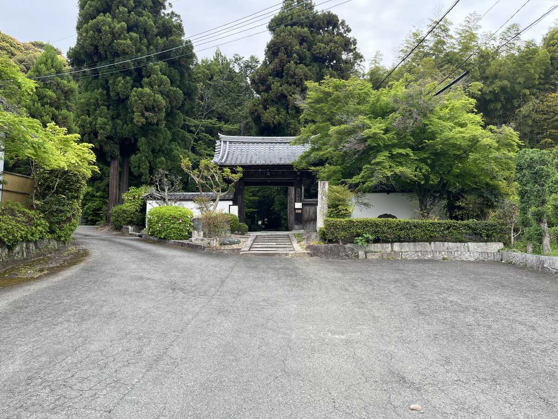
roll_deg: +0.4
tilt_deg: +6.5
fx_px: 419
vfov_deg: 53.1
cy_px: 210
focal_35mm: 26
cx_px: 279
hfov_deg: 67.3
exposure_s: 1/367
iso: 50
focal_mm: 5.1
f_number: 1.6
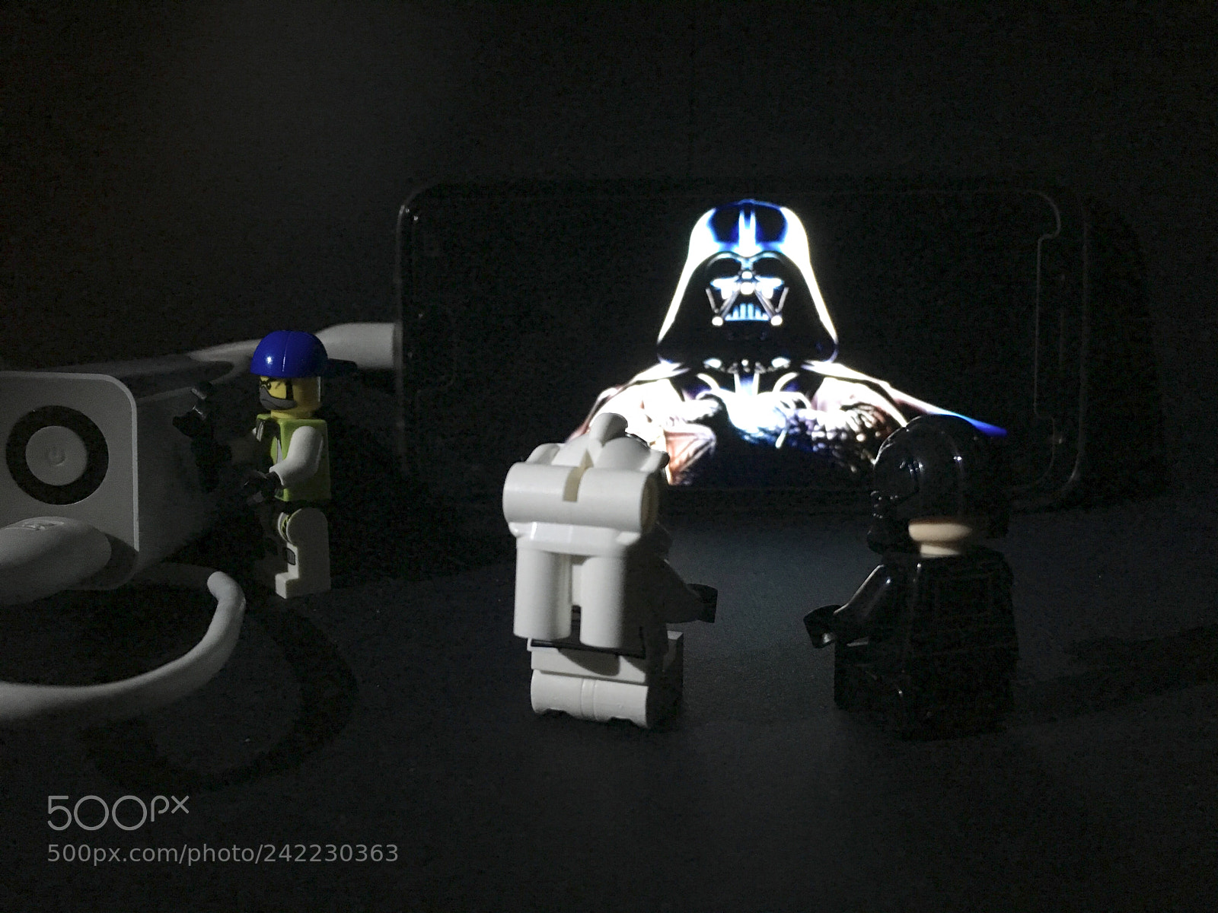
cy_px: 456
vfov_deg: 48.2
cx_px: 609
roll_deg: -0.2
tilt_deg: -9.6
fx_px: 1020
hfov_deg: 61.7
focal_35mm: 29
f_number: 2.2
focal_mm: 4.15
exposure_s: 1/17
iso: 400
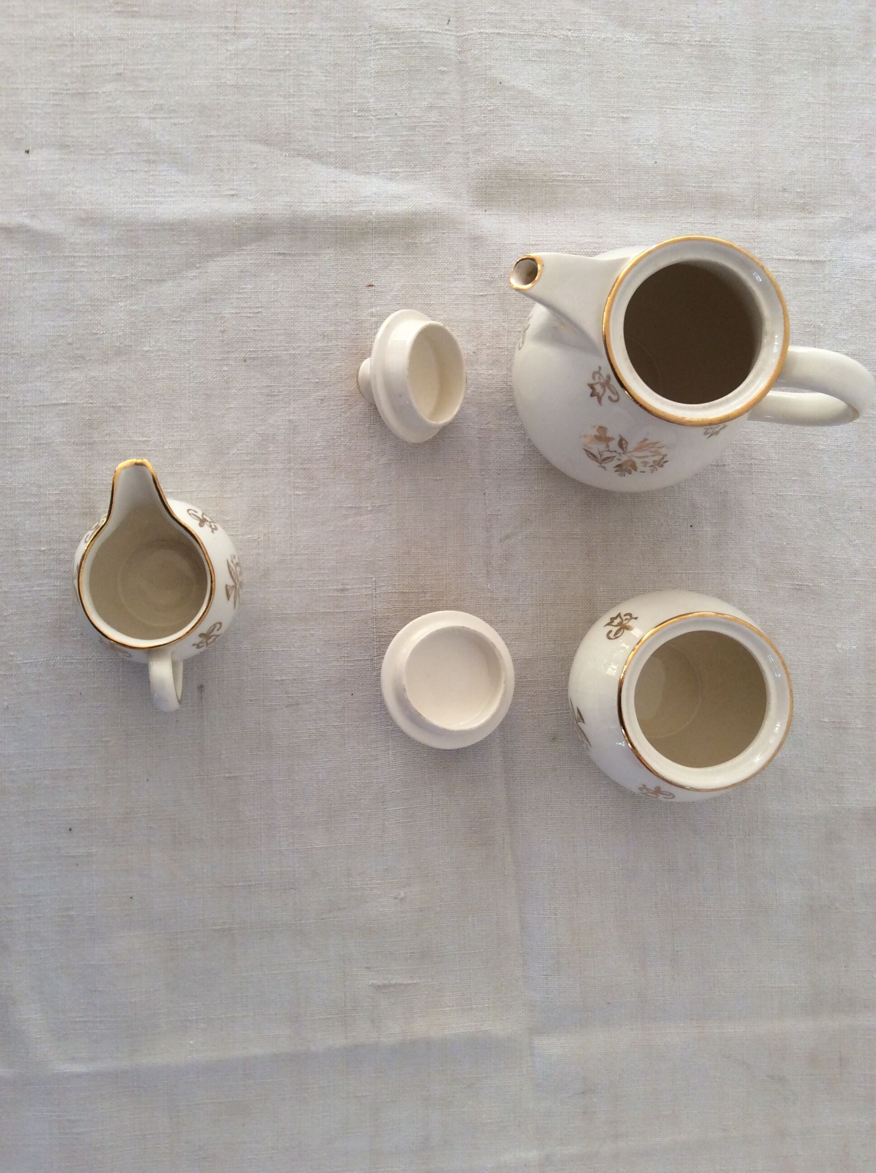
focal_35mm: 32
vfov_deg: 56.9
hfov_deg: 44.1
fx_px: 1083
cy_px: 586
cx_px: 438
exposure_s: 1/50
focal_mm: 3.3
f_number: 2.4
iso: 40
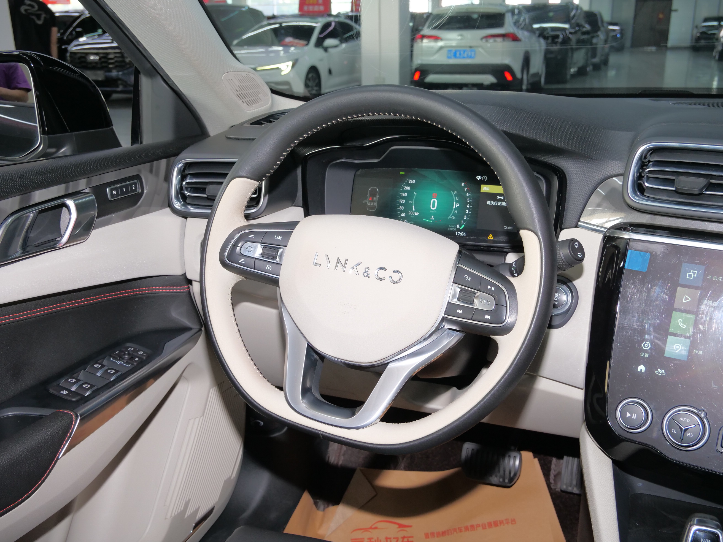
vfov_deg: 41.8
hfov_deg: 54.0
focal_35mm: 34
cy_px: 271
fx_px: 710
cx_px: 362
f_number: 5.6
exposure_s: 1/15
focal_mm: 17
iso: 800
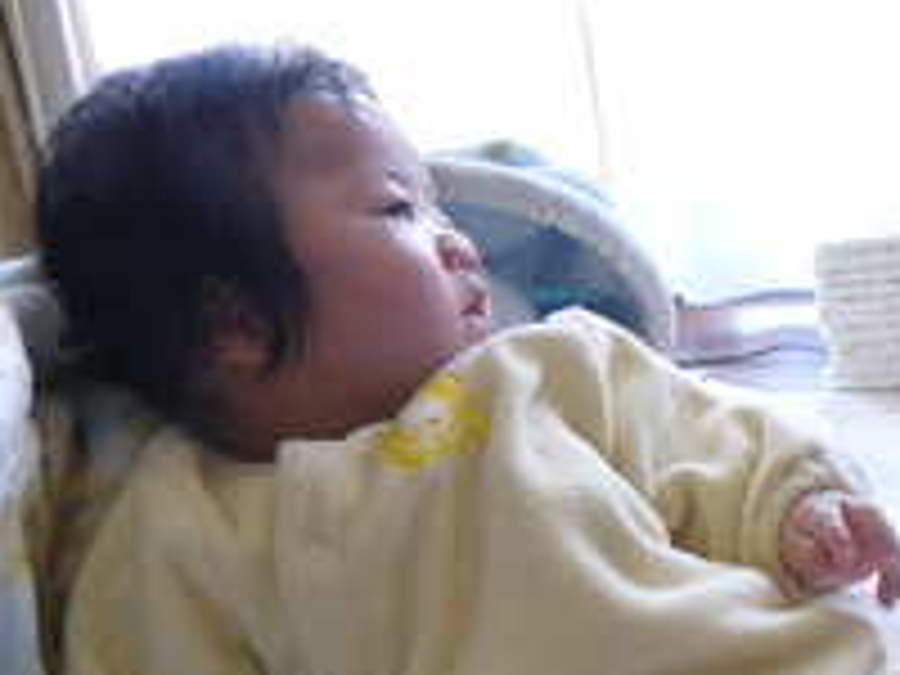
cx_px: 526
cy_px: 626
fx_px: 1872
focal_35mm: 72
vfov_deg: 20.0
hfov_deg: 27.0
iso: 100
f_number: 2.8
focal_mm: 6
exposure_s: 1/40
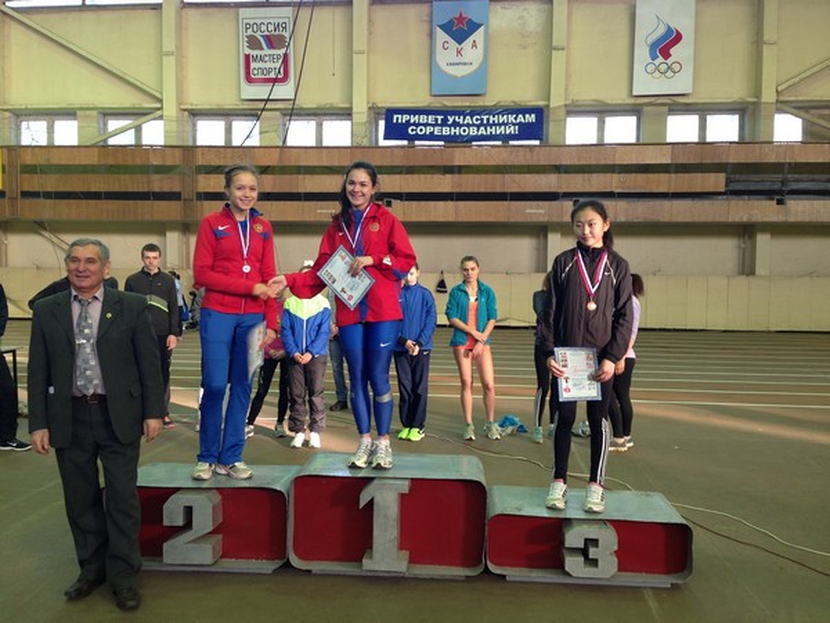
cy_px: 312
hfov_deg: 55.4
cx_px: 415
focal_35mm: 33
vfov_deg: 42.9
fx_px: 791
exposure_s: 1/24
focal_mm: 4.13
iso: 50
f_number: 2.4
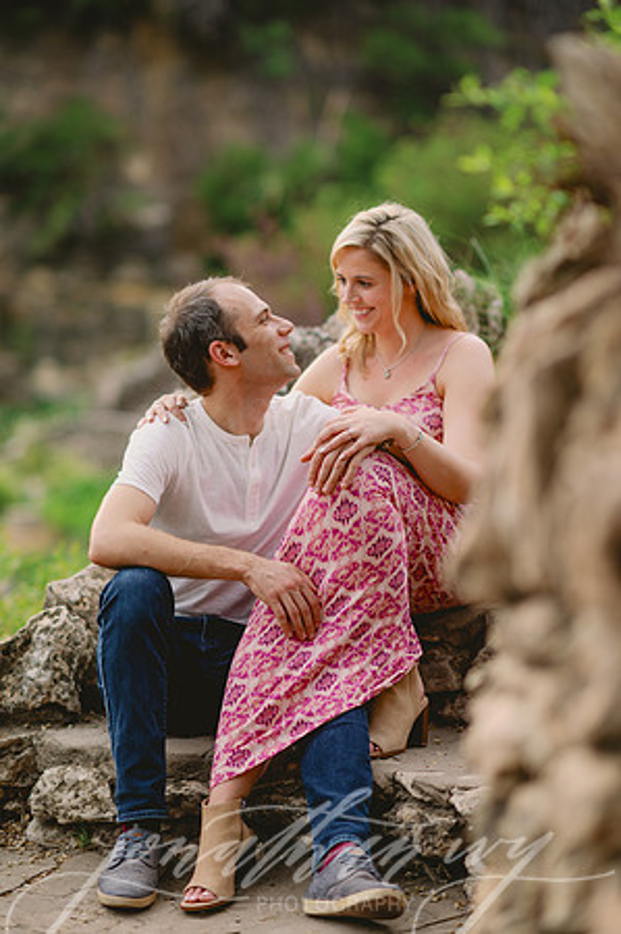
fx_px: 2204
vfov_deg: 23.9
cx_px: 310
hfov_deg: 16.0
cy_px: 467
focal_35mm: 85
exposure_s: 1/640
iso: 80
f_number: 2
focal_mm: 85
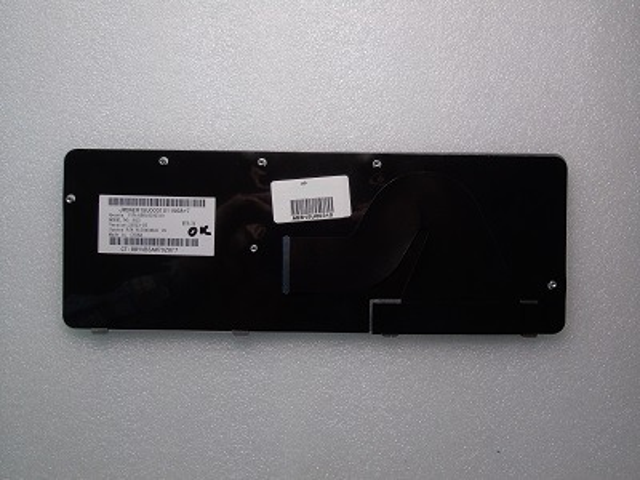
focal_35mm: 29
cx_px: 320
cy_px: 240
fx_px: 536
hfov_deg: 61.7
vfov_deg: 48.2
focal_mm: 5.2
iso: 100
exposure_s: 1/15
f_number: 5.4
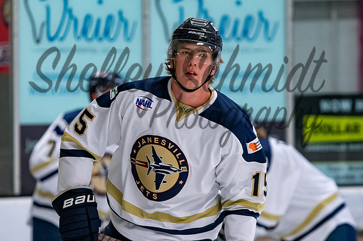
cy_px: 133
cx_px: 170
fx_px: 4094
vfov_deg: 3.4
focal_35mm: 406
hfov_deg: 5.1
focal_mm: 190
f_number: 3.2
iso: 2000
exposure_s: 1/800
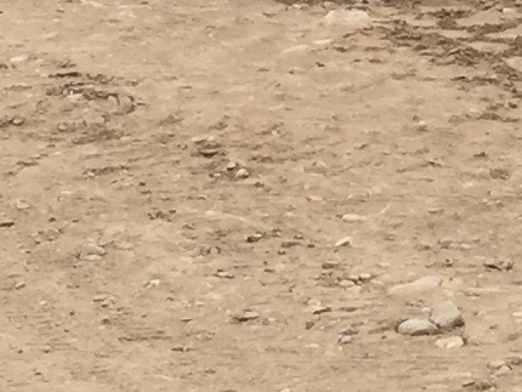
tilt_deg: -3.1
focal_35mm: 220
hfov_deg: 9.0
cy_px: -481
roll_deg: +0.0
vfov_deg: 6.5
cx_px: 379
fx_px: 3319
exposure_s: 1/403
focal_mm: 4.15
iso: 32
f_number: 2.2
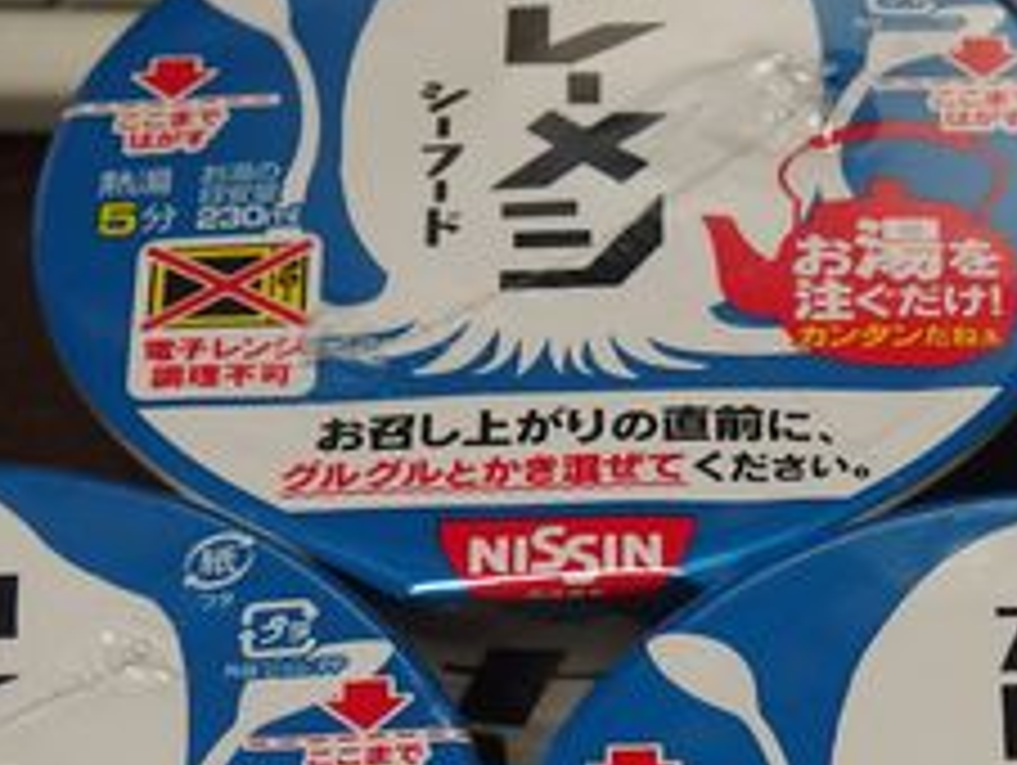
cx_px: 792
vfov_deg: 6.9
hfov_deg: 9.2
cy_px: 630
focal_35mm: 215
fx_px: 6323
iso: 200
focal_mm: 14.4
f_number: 2.4
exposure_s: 1/60
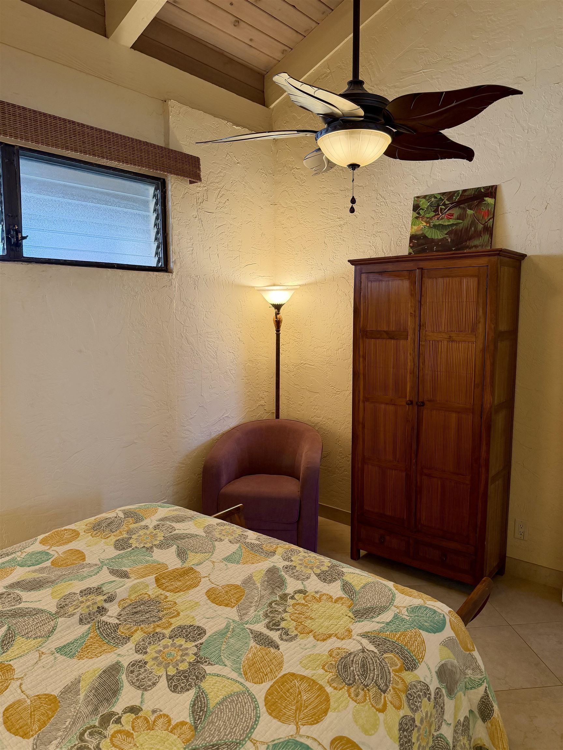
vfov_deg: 71.6
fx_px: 520
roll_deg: -0.3
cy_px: 375
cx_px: 282
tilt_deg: -7.4
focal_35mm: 24
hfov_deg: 56.8
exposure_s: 1/129
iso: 200
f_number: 1.78
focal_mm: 6.76
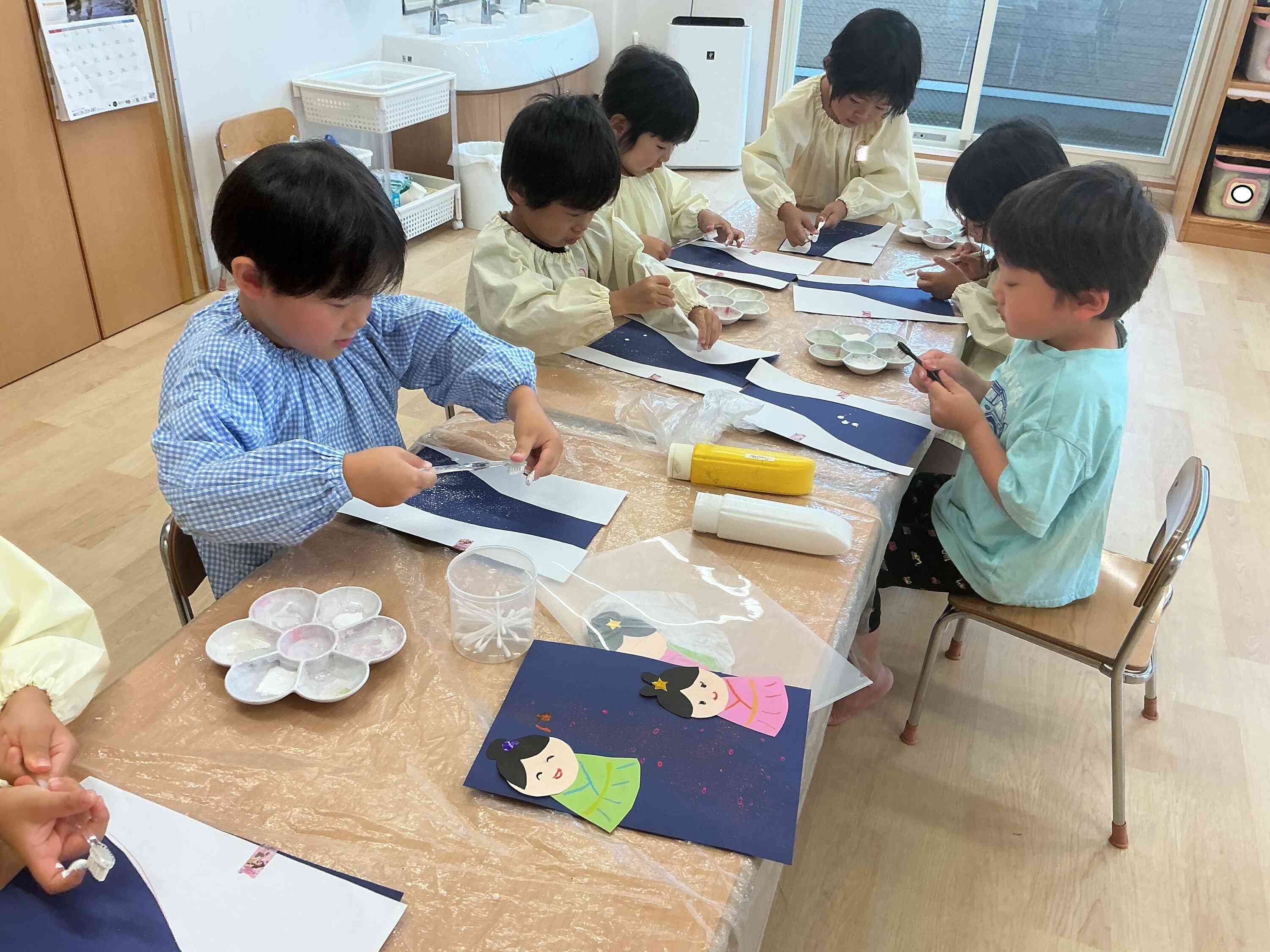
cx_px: 635
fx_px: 1064
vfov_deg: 48.2
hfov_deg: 61.7
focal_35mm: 29
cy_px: 476
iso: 50
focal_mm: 3
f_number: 1.8
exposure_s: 1/120
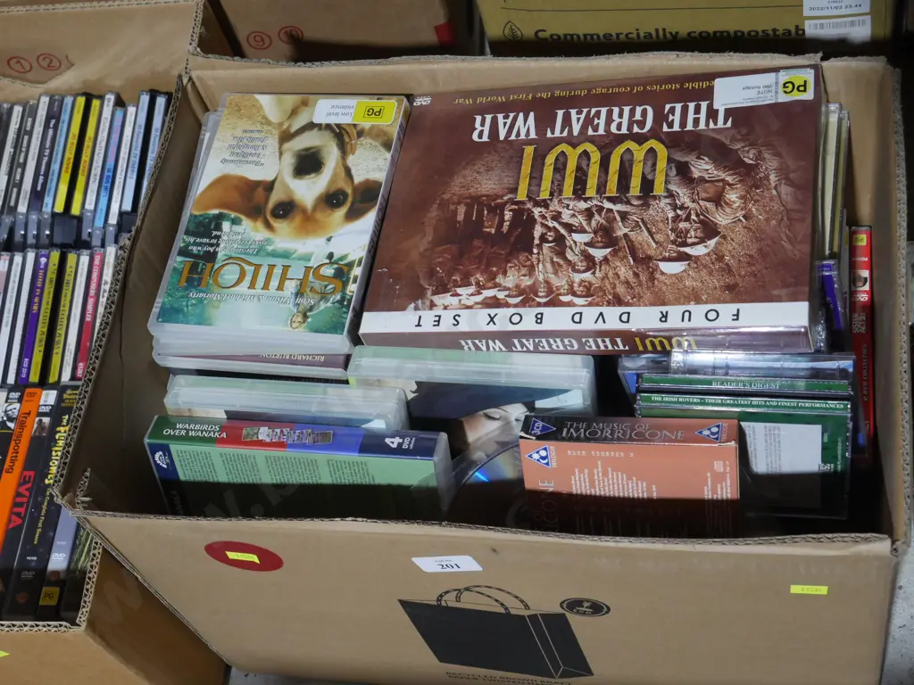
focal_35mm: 58
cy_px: 342
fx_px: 1531
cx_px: 457
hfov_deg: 33.2
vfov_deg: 25.2
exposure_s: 1/60
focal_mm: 29
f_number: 7.1
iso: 1600
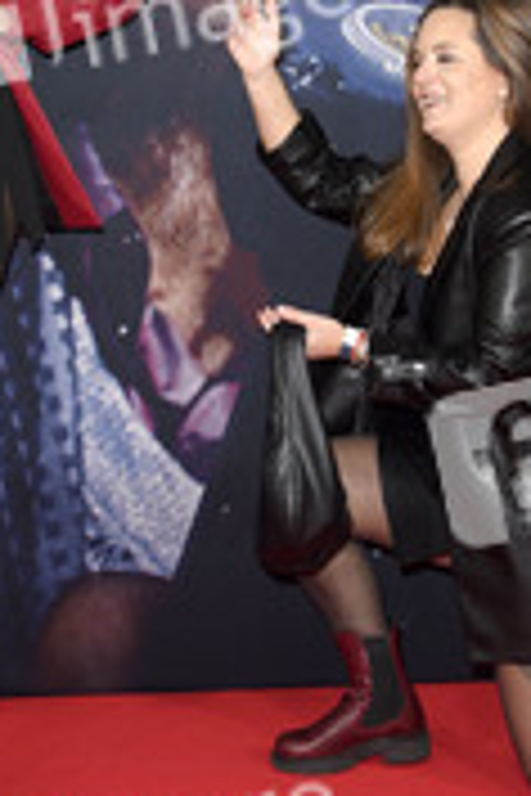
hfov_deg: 11.1
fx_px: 2743
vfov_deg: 16.5
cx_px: 252
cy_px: 216
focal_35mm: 124
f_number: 5.6
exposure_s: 1/250
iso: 1000
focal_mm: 55
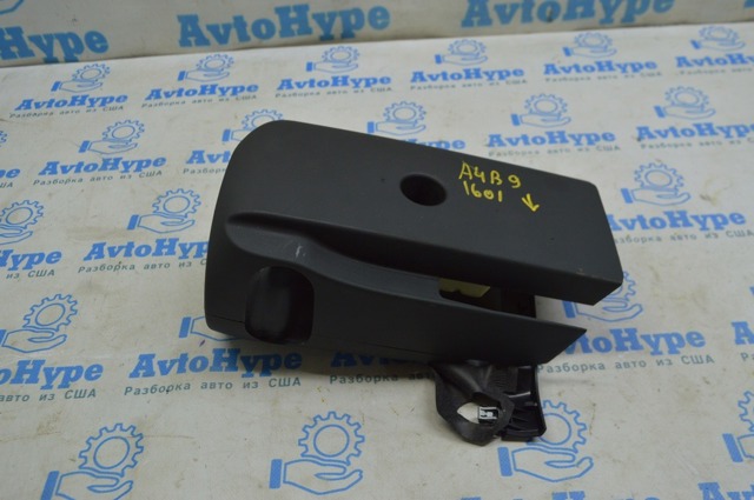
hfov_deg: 57.3
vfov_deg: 39.9
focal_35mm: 33
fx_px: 690
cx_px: 377
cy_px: 250
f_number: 5.6
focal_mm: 22
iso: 400
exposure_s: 1/40
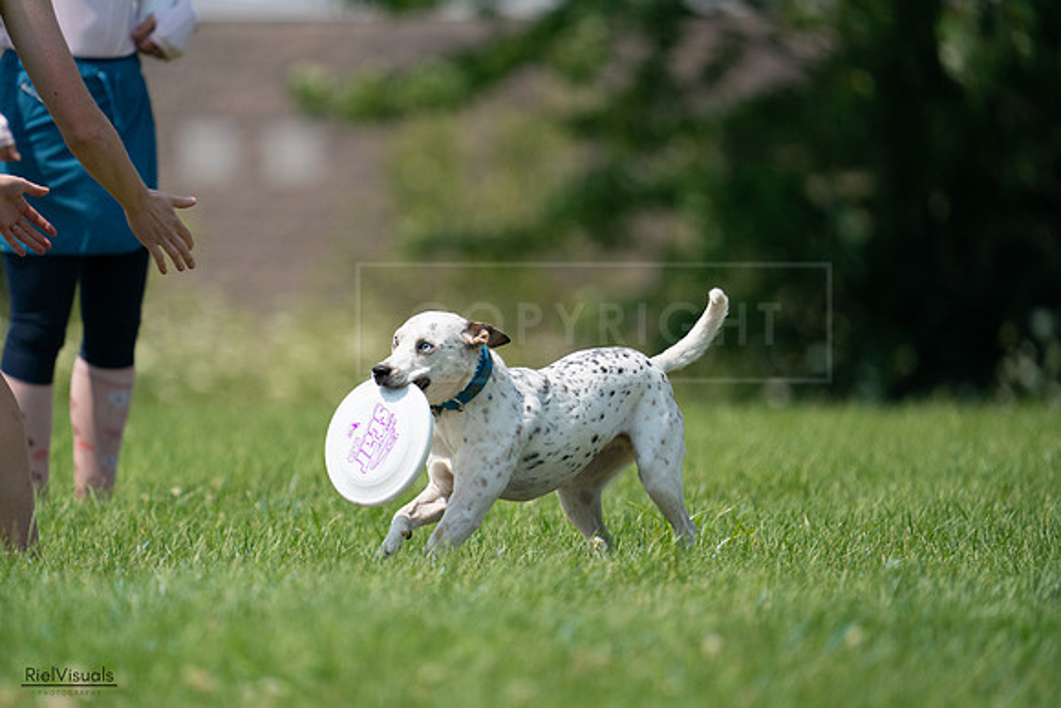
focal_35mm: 600
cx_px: 530
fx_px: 17687
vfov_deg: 2.3
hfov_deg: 3.4
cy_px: 354
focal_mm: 600
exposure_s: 1/4000
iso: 1000
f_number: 6.3
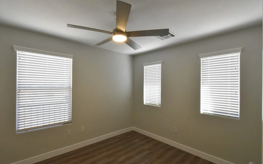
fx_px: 115
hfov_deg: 97.8
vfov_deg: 71.2
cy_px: 84
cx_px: 129
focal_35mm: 16
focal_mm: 10
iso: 4000
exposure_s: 1/60
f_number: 18
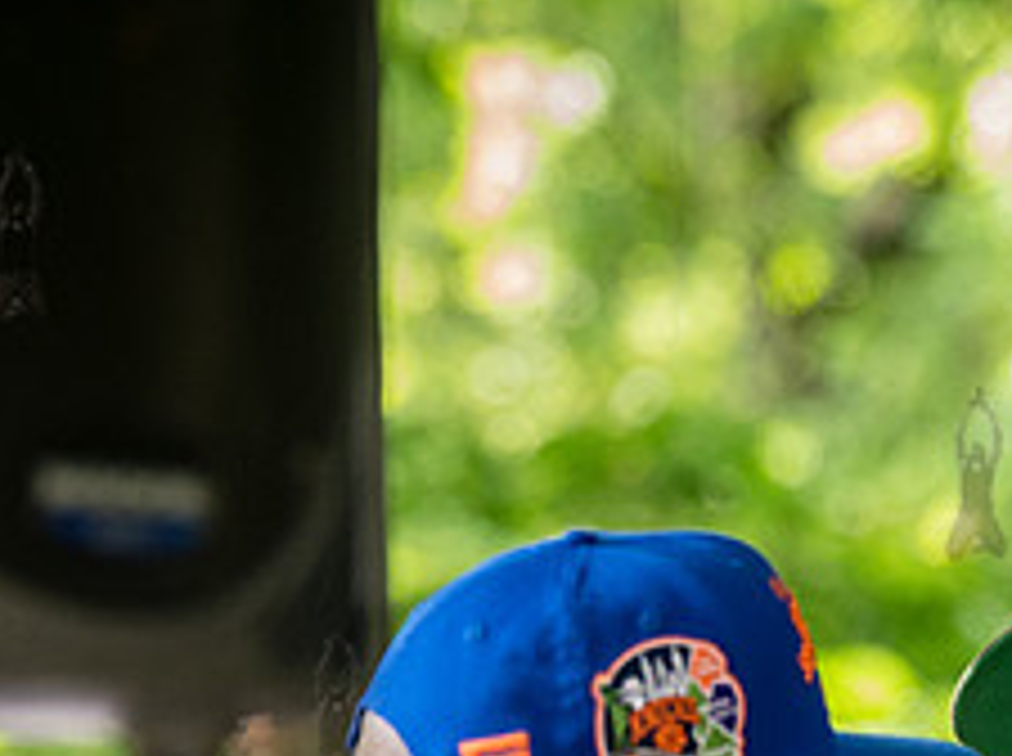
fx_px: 13164
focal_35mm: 451
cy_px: 864
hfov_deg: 4.4
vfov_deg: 3.3
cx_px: 958
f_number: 4
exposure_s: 1/400
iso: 2000
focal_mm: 135
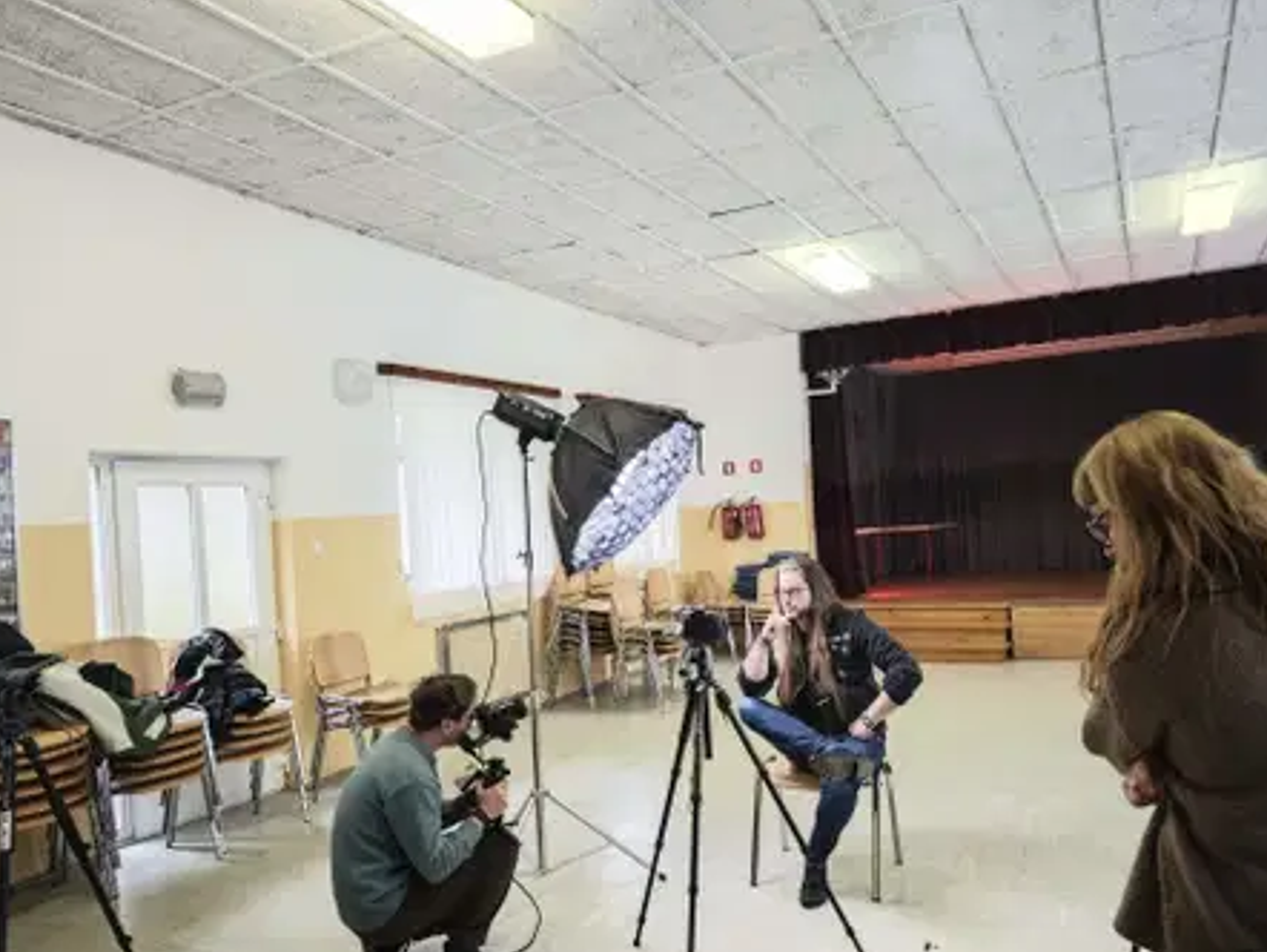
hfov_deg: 67.3
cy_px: 523
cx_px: 642
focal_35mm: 26
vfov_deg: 53.0
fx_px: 952
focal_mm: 8.72
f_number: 1.63
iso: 500
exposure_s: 1/33.4
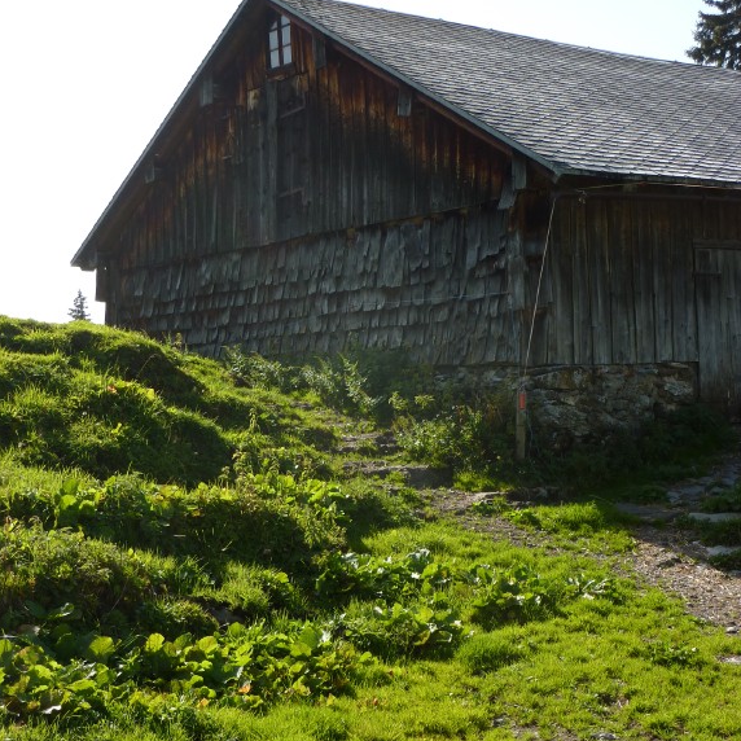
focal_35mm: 57
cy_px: 394
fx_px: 1380
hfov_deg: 30.0
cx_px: 369
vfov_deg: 30.0
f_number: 4
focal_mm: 7.9
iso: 80
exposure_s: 1/400
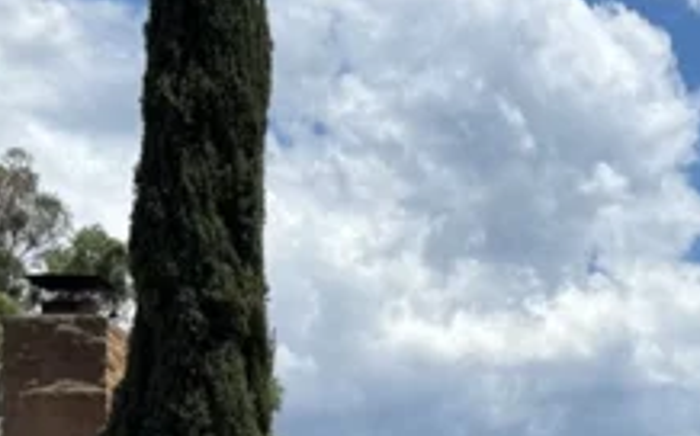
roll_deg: +0.6
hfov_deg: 22.9
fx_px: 1659
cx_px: 692
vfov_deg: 14.2
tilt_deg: +6.4
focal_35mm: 87
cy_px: 622
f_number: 1.78
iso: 80
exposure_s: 1/6410
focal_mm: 6.76
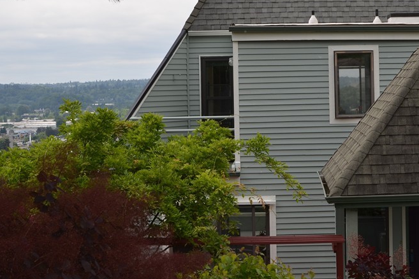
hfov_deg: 23.2
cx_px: 312
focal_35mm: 87
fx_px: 1010
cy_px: 99
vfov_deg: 15.7
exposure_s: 1/250
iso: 100
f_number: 6.3
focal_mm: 35
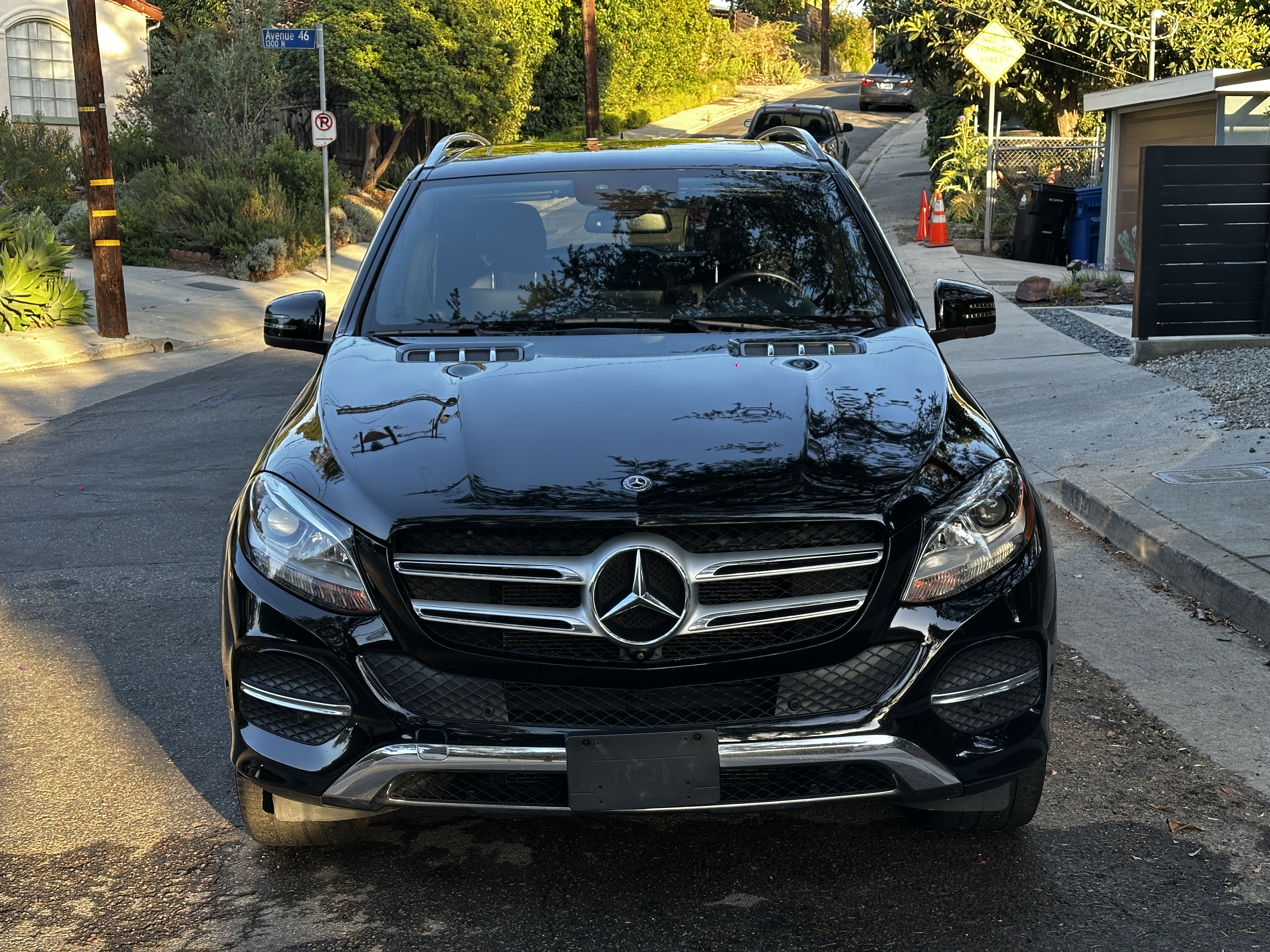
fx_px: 1761
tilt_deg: -7.7
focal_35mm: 48
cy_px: 476
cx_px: 635
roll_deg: +0.6
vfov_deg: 30.3
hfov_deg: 39.7
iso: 50
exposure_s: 1/166
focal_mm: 6.86
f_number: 1.78
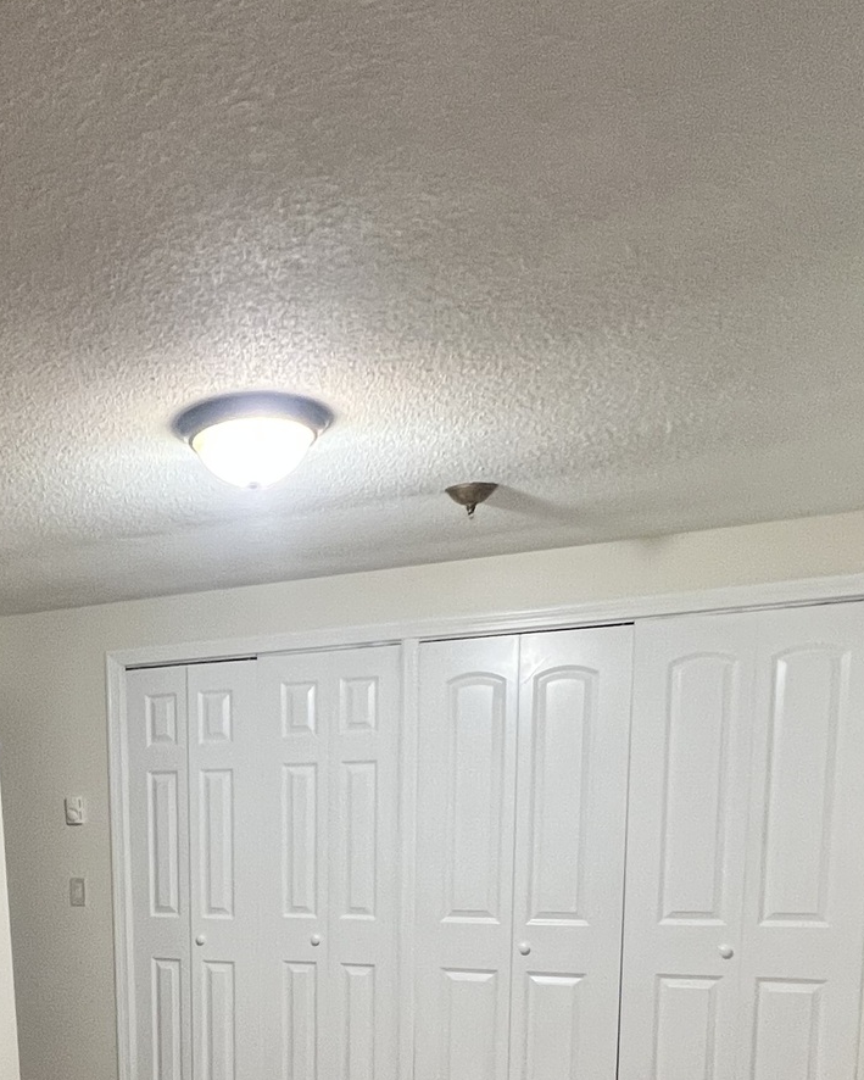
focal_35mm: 33
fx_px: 1055
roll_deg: +2.1
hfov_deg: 42.6
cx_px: 179
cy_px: 978
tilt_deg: -8.0
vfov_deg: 48.4
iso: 320
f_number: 1.8
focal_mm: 1.57
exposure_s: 1/60
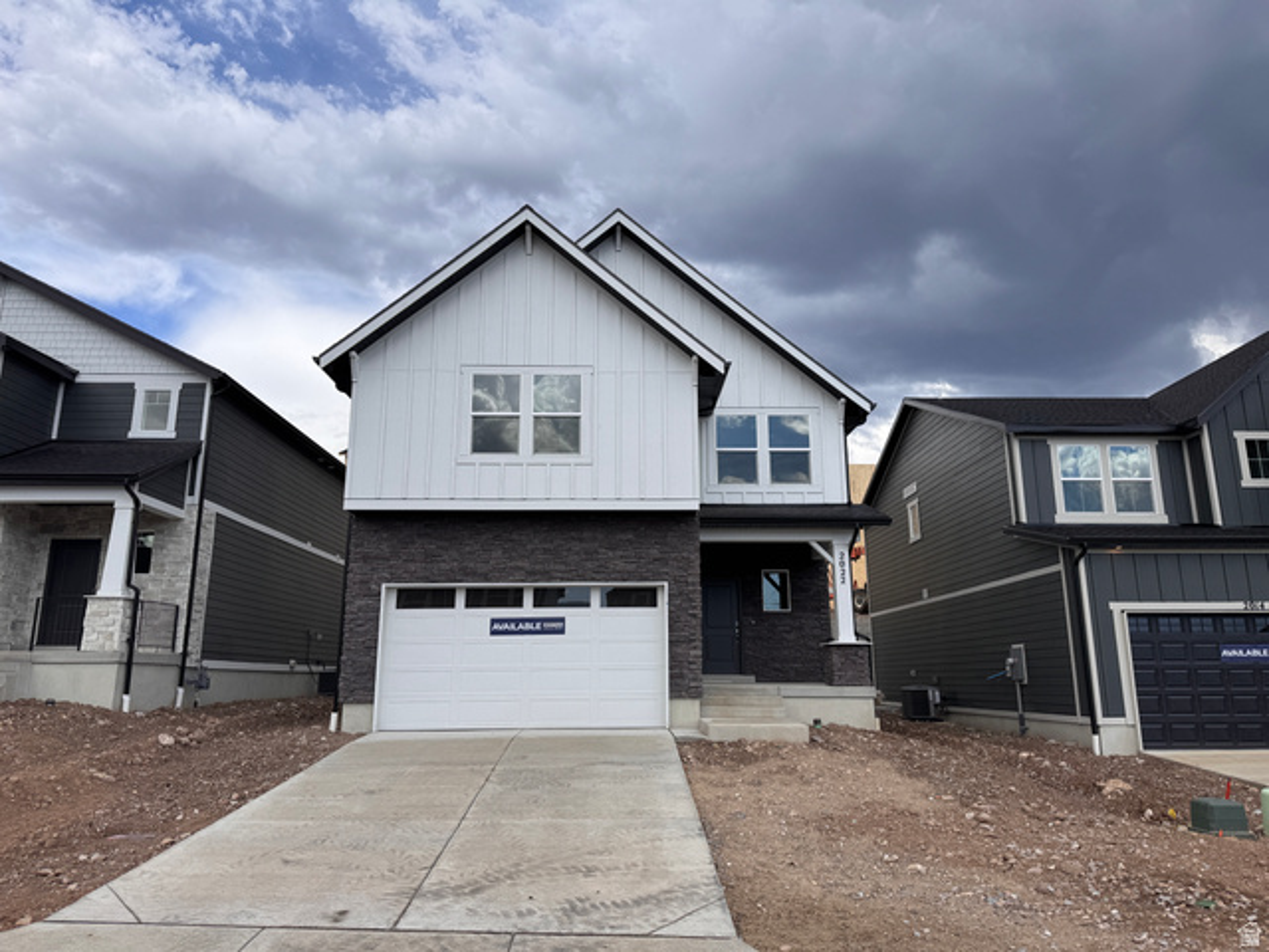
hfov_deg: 71.6
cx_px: 634
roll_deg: +0.4
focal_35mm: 24
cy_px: 476
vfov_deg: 56.8
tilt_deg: +13.2
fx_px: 880
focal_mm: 6.76
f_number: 1.78
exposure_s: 1/3802
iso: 80
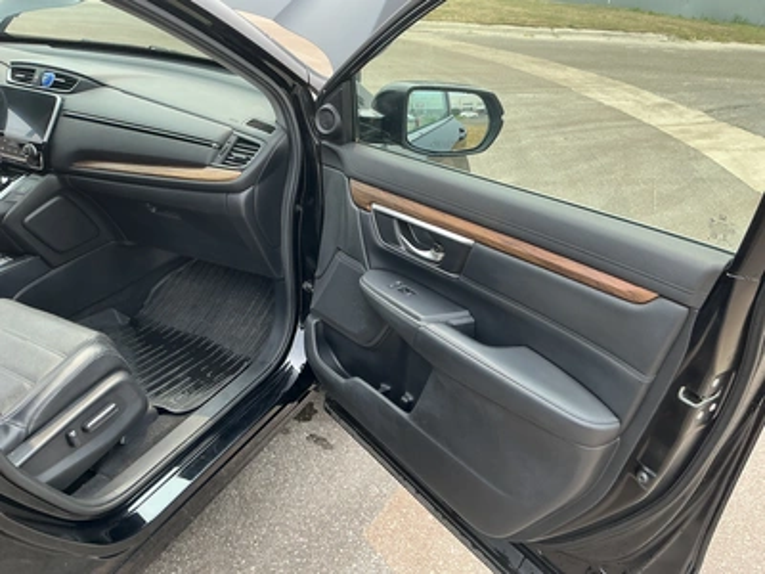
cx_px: 382
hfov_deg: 63.4
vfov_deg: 49.7
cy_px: 287
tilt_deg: -21.1
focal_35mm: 28
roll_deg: -6.5
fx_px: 619
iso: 25
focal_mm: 3
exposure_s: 1/294
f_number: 1.8
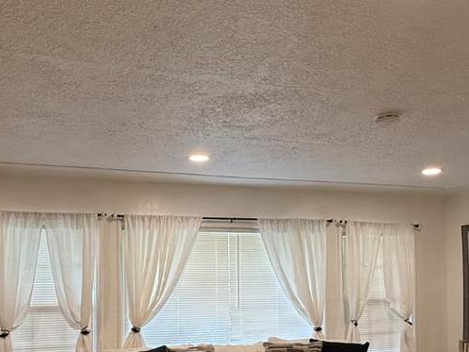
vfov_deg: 38.4
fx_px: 488
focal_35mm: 36
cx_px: 202
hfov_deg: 51.2
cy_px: 272
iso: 250
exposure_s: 1/120
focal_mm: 2.22
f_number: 2.2
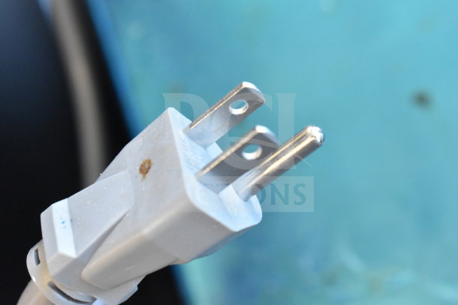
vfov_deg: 16.6
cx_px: 229
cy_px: 152
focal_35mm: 82
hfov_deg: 24.6
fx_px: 1050
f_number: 5.6
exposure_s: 1/100
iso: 4000
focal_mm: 55
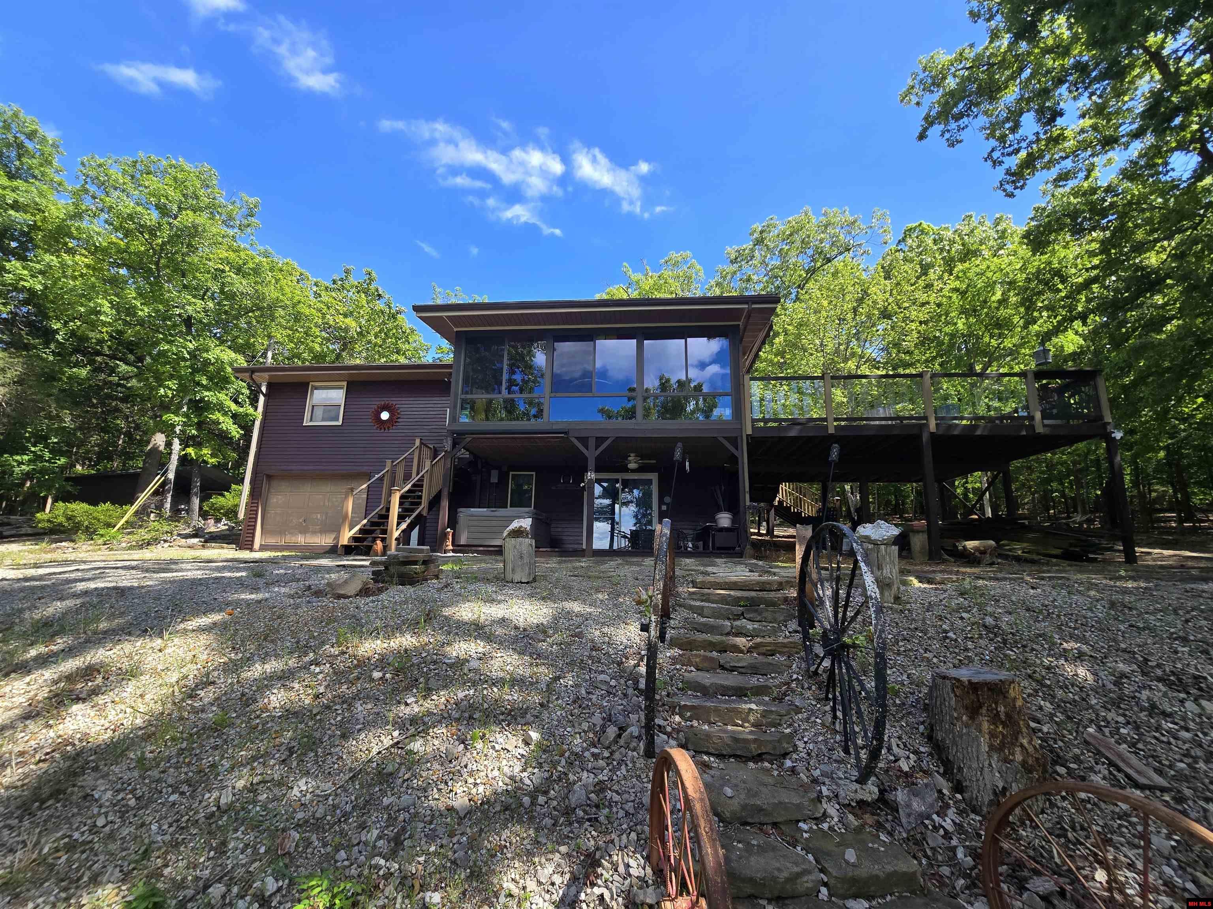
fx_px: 456
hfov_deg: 106.2
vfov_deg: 89.9
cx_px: 606
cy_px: 454
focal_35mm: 13
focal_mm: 2.2
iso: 50
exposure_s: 1/719
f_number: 2.2
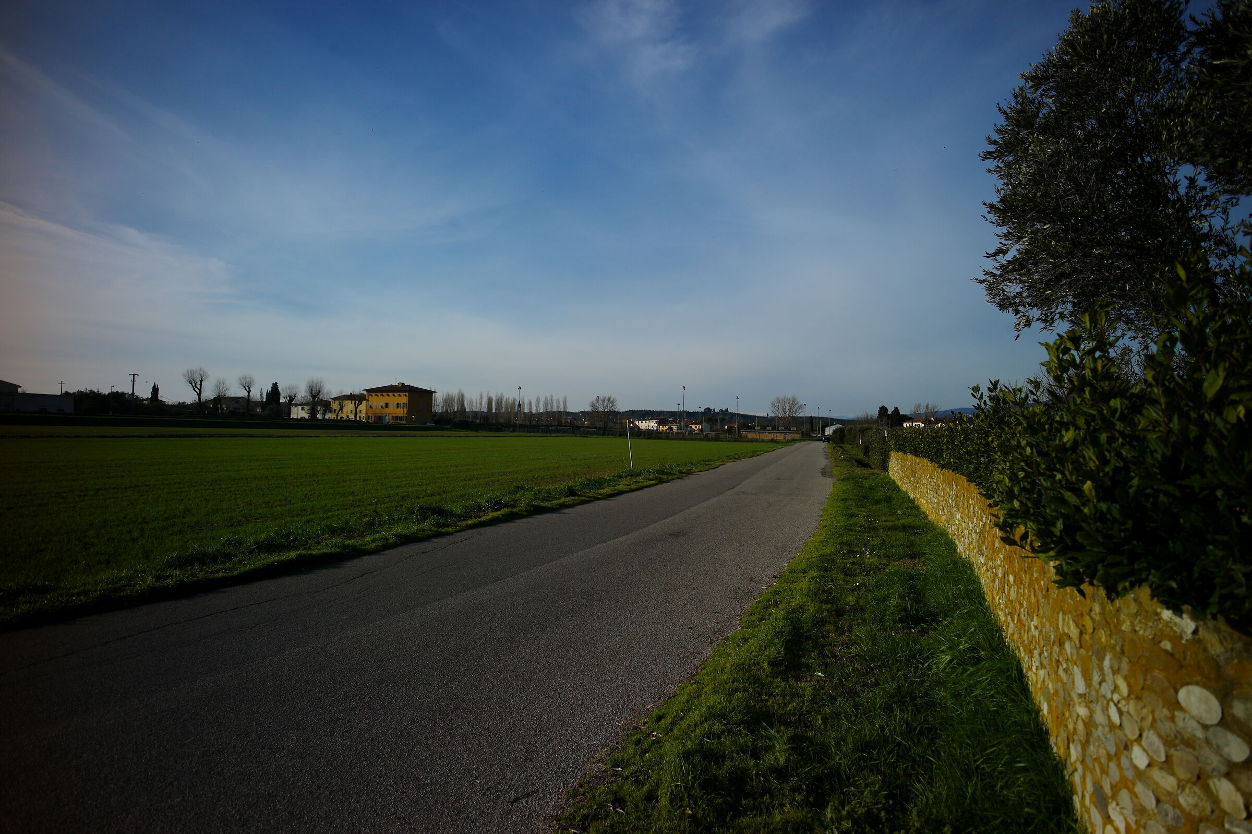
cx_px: 626
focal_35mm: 16
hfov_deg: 96.8
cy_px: 417
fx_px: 556
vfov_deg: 73.7
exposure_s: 1/2000
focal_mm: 16
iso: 160
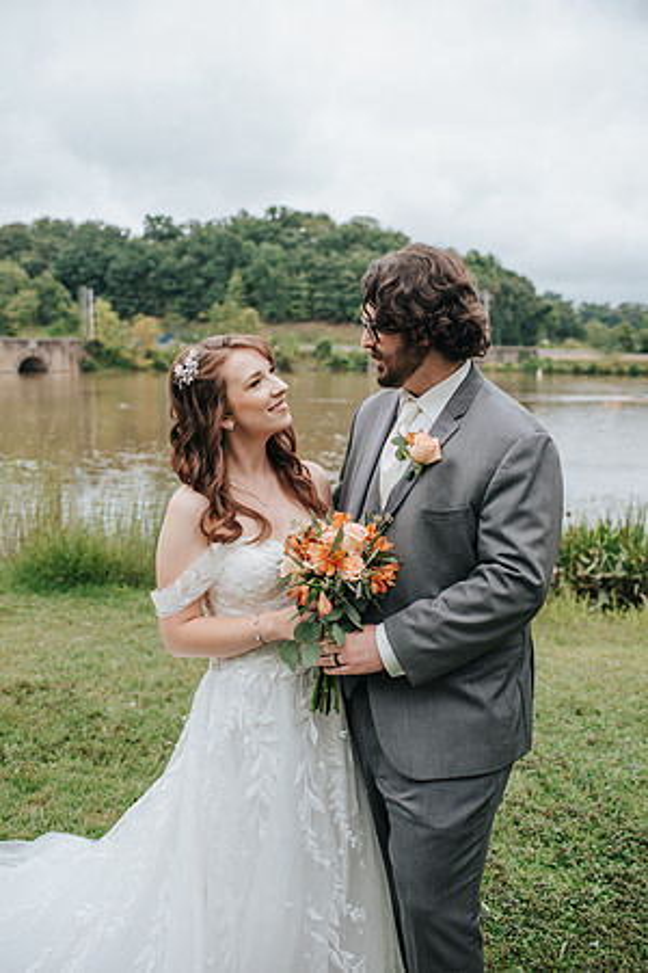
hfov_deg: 37.9
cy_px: 486
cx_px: 324
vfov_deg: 54.4
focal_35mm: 35
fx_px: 945
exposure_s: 1/640
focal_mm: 35
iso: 100
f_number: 3.2
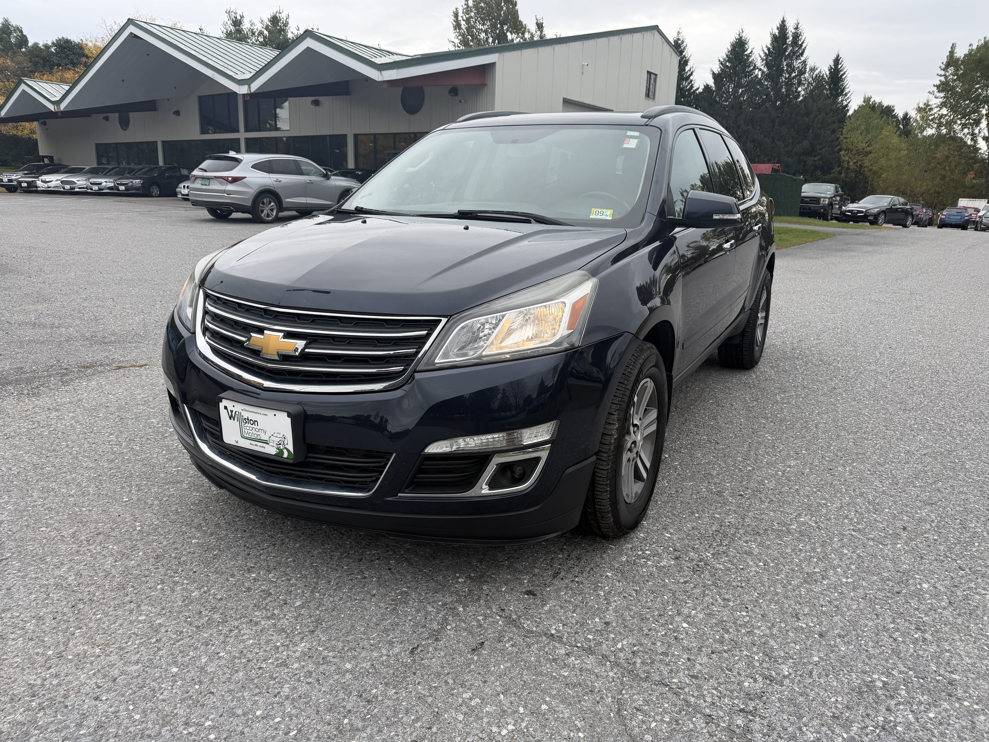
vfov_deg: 56.8
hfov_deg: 71.6
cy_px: 371
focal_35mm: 24
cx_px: 494
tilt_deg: -14.7
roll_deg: -1.6
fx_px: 686
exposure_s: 1/1005
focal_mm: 6.76
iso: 80
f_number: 1.78
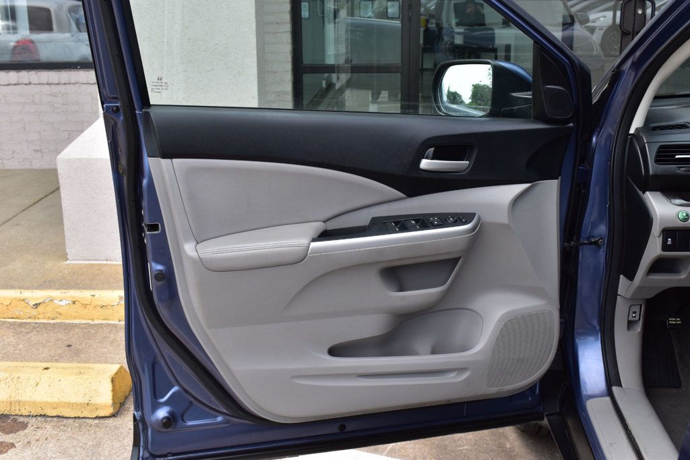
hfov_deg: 46.4
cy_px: 230
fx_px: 805
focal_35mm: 42
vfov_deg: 31.9
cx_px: 345
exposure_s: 1/200
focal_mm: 28
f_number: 10
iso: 400
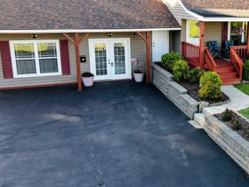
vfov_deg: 35.1
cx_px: 207
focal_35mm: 41
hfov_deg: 43.2
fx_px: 295
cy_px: 87
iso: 100
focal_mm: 4.5
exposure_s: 1/60
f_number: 2.8
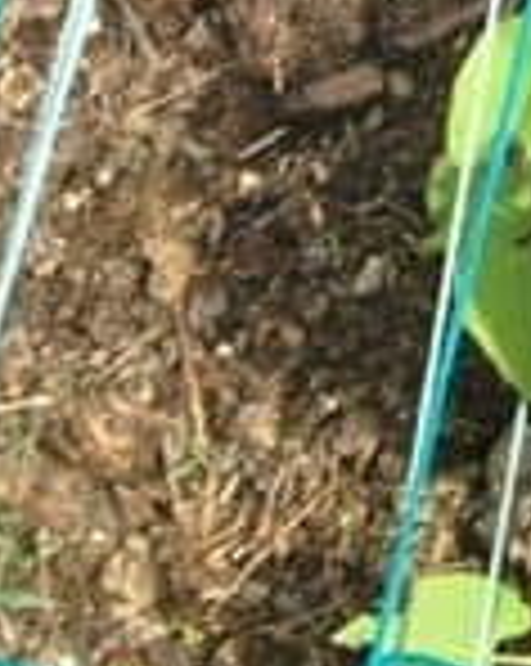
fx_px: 2913
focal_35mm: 148
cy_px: -662
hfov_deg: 10.0
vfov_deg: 11.7
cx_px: 850
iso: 50
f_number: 2.4
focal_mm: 4.28
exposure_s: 1/502
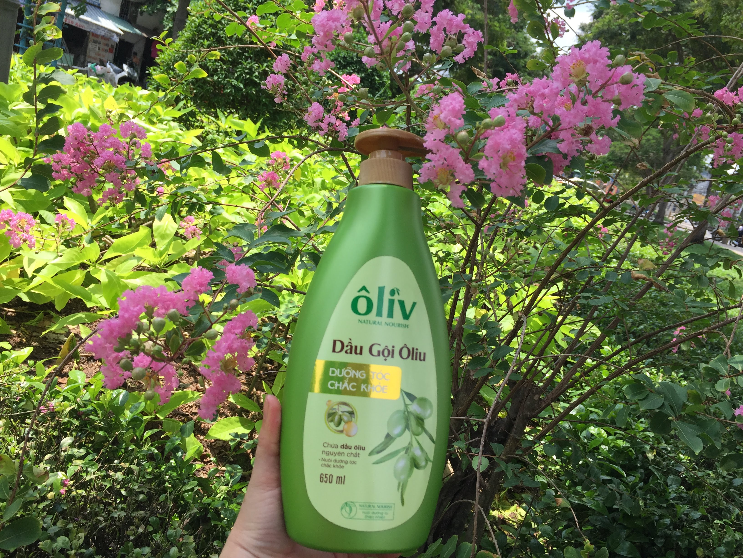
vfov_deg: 48.2
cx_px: 372
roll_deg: -16.5
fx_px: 622
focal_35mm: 29
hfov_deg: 61.7
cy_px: 279
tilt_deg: -9.5
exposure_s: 1/842
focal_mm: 4.15
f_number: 2.2
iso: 32
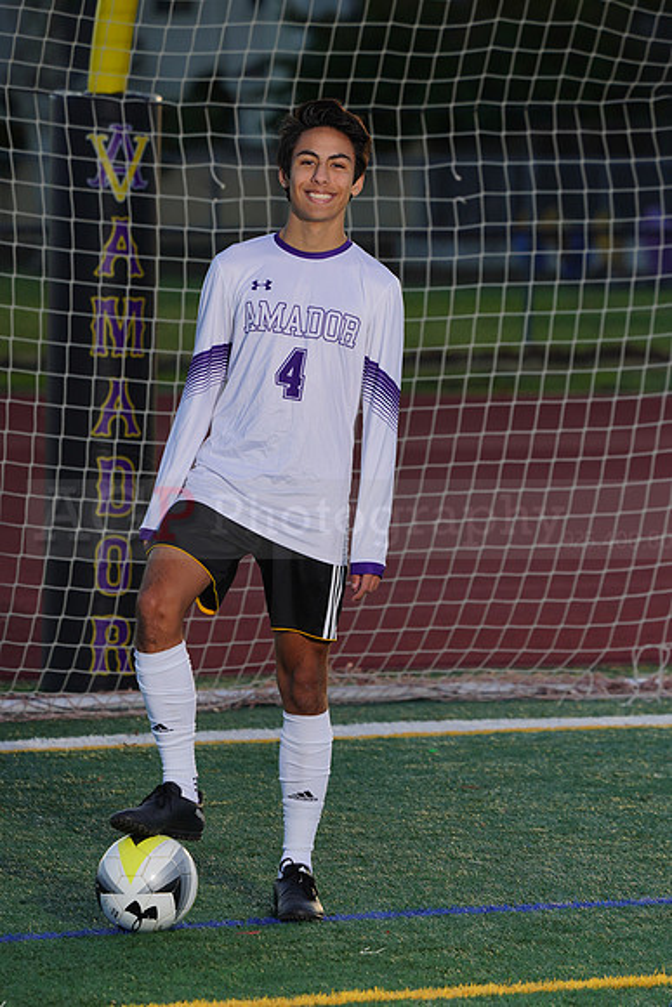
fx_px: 7975
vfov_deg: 7.2
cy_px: 504
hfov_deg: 4.8
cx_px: 336
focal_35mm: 285
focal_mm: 285
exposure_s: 1/200
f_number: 8
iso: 100
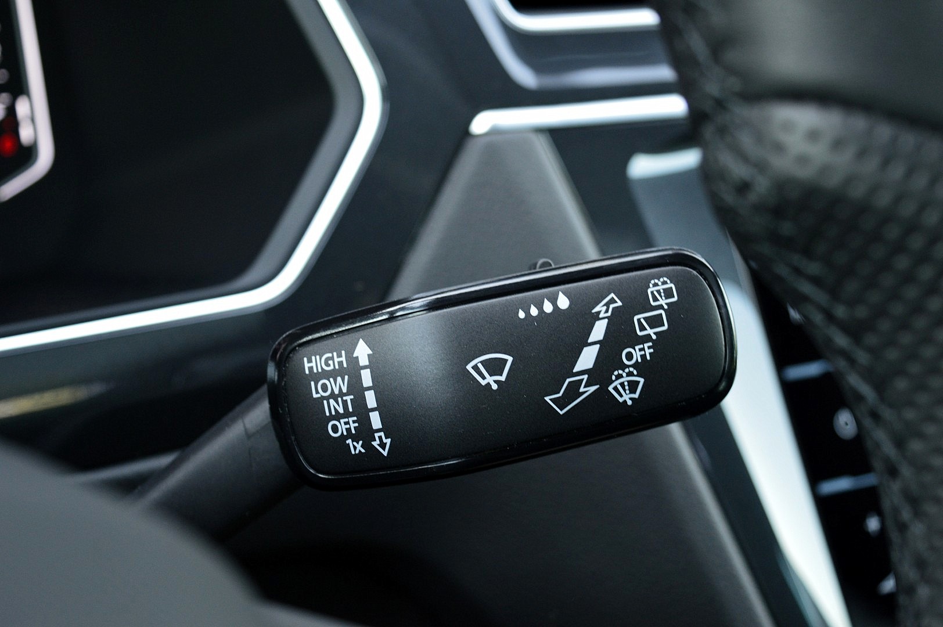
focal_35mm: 72
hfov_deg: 28.1
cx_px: 472
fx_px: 1884
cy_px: 314
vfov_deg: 18.9
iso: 800
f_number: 5.3
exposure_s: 1/50
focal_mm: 48
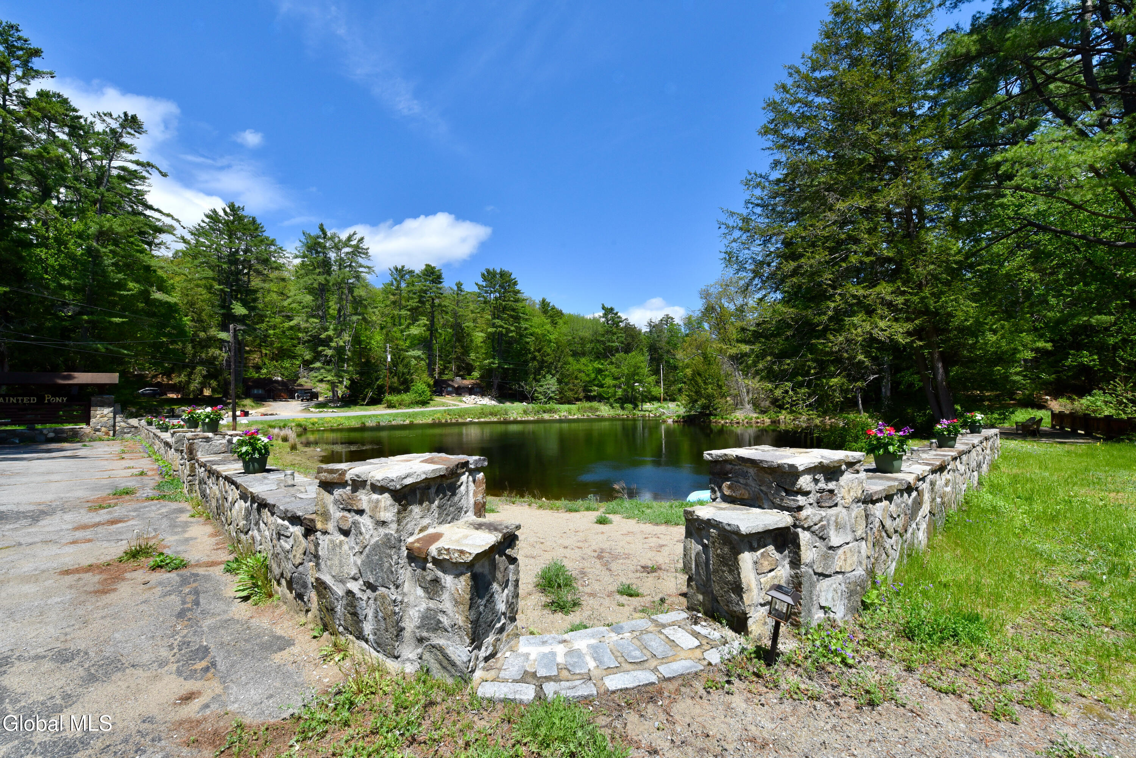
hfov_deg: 104.2
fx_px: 442
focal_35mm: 14
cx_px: 568
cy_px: 379
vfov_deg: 81.3
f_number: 14
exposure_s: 1/800
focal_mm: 14
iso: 800
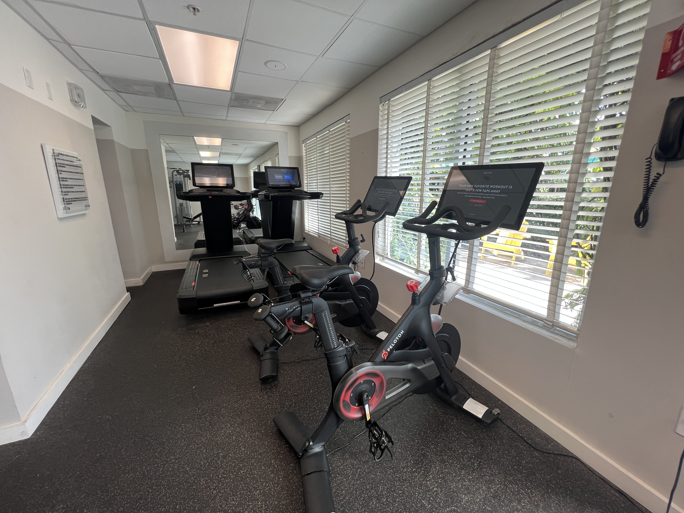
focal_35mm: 13
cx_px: 342
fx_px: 257
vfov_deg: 89.9
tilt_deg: -13.4
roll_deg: +0.3
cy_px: 256
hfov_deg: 106.2
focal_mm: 1.57
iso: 80
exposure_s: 1/120
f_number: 1.8
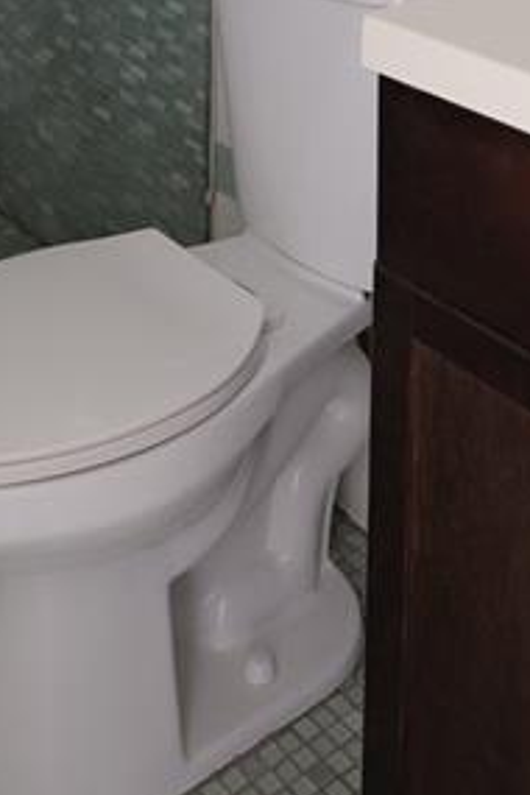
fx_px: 1303
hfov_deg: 22.9
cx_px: 163
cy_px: -343
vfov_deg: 26.4
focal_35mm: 59
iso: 800
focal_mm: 14
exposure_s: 1/60
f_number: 4
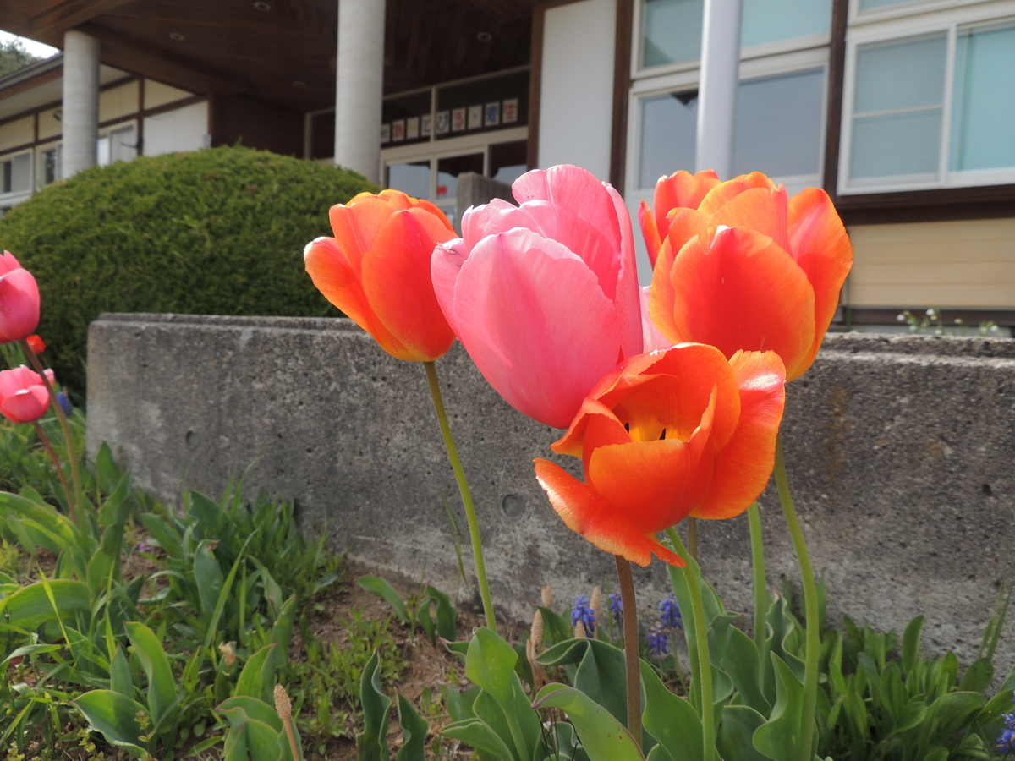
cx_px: 508
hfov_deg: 71.6
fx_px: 704
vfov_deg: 56.8
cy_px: 380
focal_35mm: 24
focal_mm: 4.3
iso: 100
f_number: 3
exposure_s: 1/800
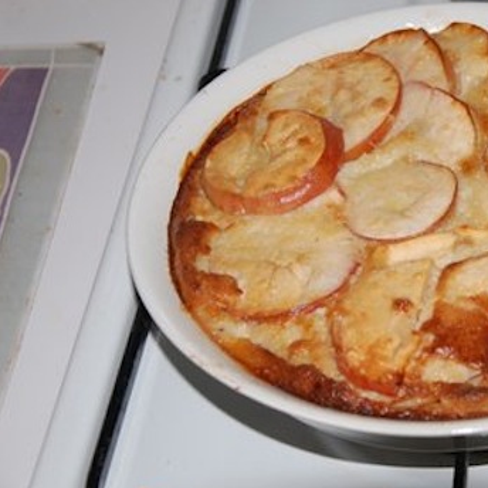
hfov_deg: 15.5
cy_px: 215
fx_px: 1770
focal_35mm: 111
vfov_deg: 15.7
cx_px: 423
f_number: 5
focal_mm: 50
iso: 400
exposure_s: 1/60
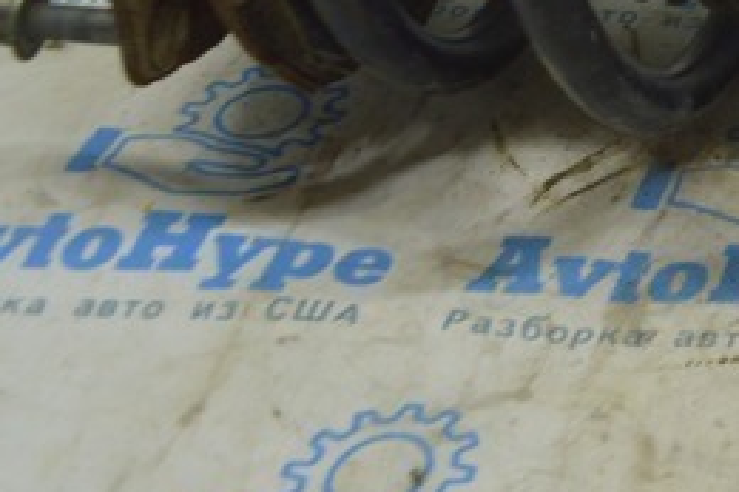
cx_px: 1296
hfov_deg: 14.1
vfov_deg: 10.0
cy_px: -385
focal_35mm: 130
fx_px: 2667
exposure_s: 1/40
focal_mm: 22
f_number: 5.6
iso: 400
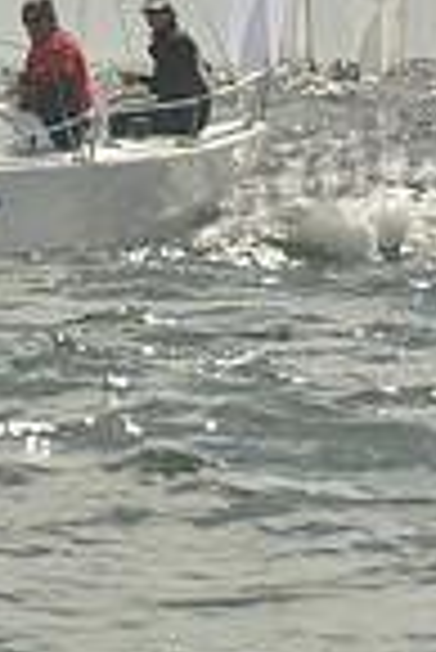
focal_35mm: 799
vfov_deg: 2.6
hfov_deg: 1.7
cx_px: -160
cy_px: -472
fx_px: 14480
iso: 400
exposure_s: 1/1250
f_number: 14
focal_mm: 200
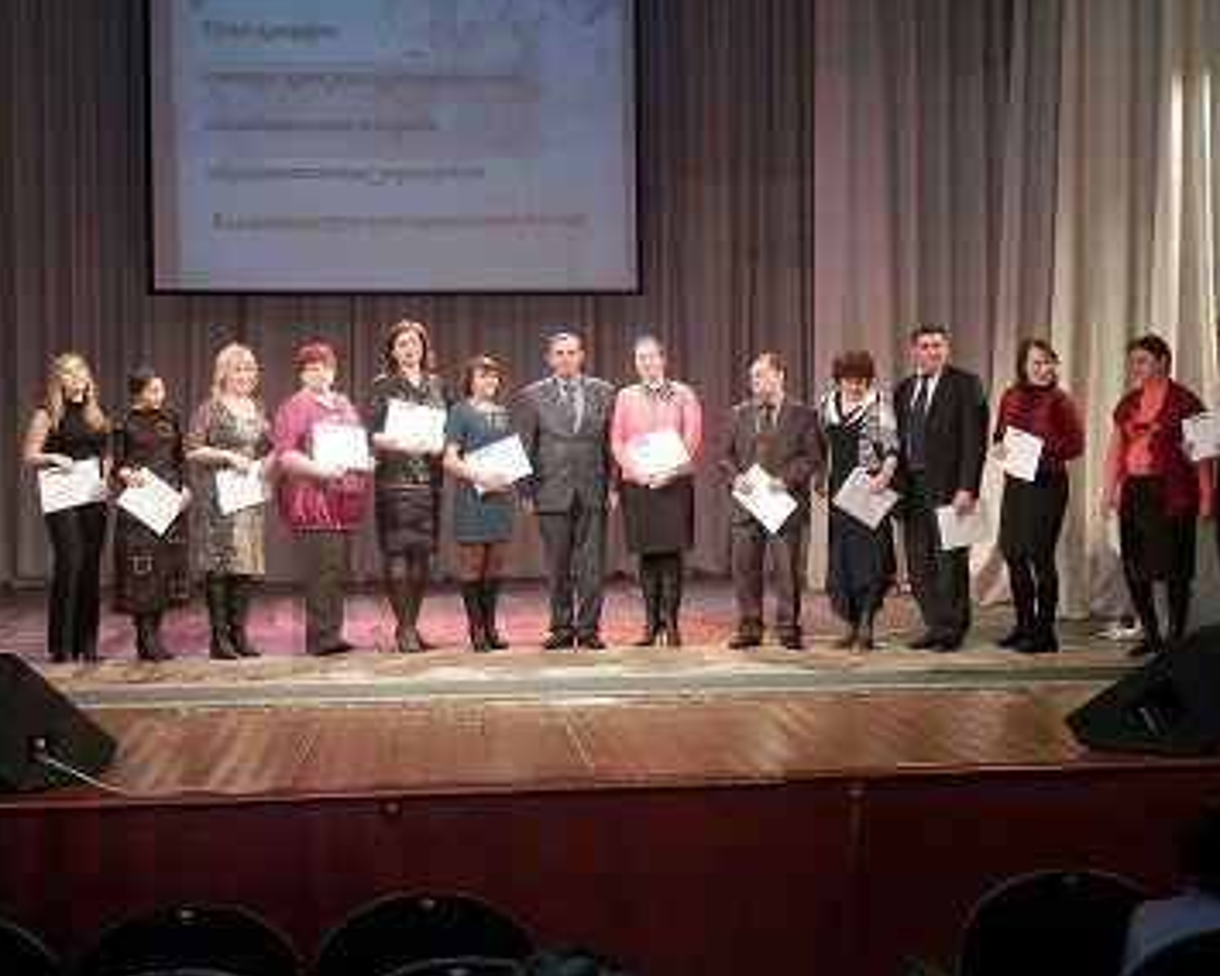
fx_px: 2094
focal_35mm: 58
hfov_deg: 32.5
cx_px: 650
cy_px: 488
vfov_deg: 26.2
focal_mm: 9.9
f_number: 3.8
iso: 400
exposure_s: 1/40
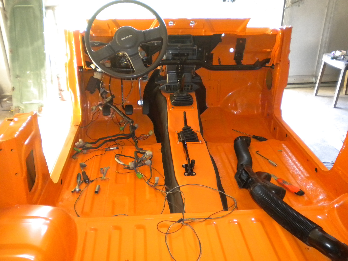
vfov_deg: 40.7
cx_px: 174
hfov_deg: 52.6
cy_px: 130
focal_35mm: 35
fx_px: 352
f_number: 3.1
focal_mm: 6.3
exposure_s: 1/30
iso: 400
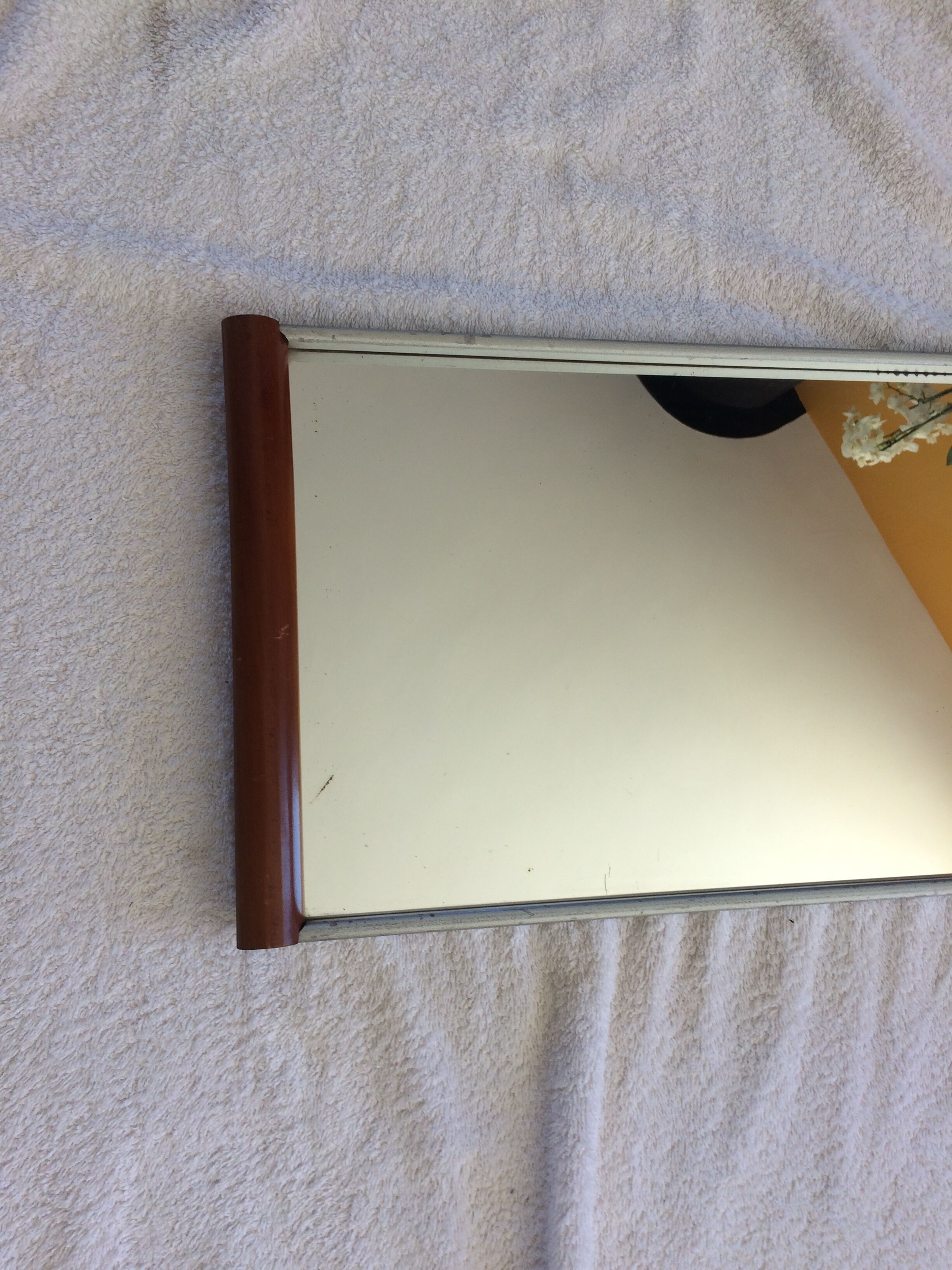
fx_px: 1063
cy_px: 635
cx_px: 476
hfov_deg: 48.2
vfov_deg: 61.7
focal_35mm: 29
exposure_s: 1/100
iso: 32
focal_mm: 4.15
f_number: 2.2
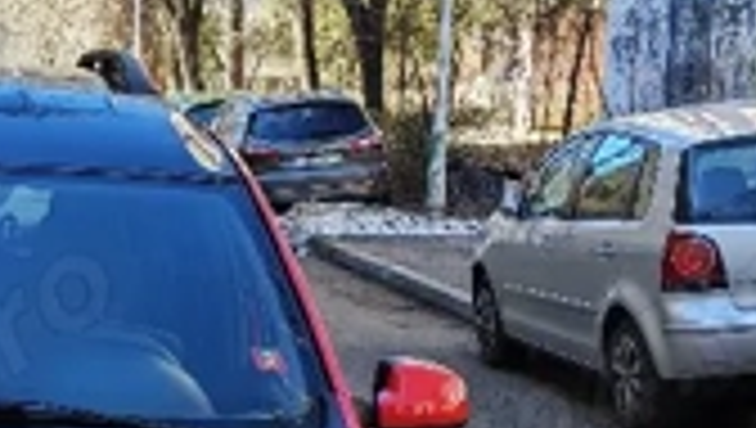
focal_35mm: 105
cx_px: 0
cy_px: 487
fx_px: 2108
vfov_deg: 11.4
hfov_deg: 19.7
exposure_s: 1/263
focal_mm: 6.12
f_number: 1.9
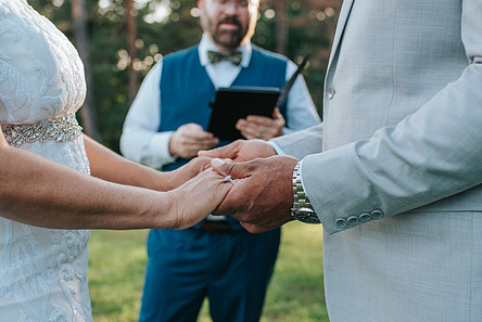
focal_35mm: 48
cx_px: 231
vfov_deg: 28.1
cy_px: 178
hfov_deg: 41.1
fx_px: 643
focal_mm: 35
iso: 1000
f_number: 3.2
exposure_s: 1/1250
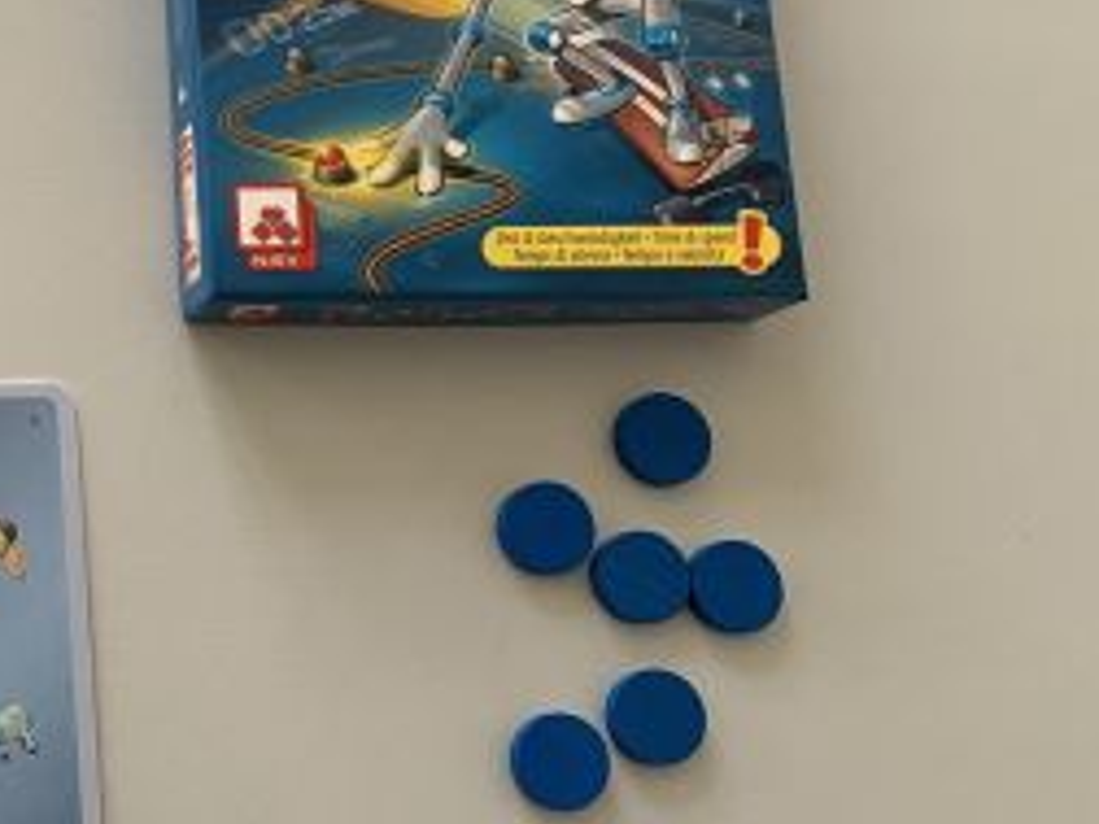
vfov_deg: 23.5
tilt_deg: -75.6
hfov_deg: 27.9
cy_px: 275
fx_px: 1968
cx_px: -166
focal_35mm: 62
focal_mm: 4.25
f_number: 1.8
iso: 64
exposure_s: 1/121
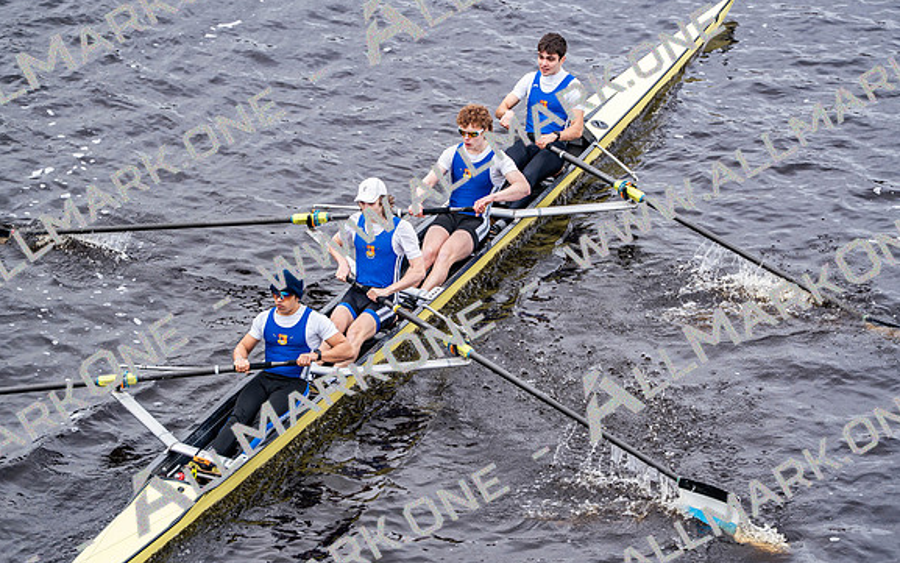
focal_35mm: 205
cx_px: 449
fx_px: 5030
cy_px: 296
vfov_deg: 6.4
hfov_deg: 10.2
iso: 400
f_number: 2.8
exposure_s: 1/2000
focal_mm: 200
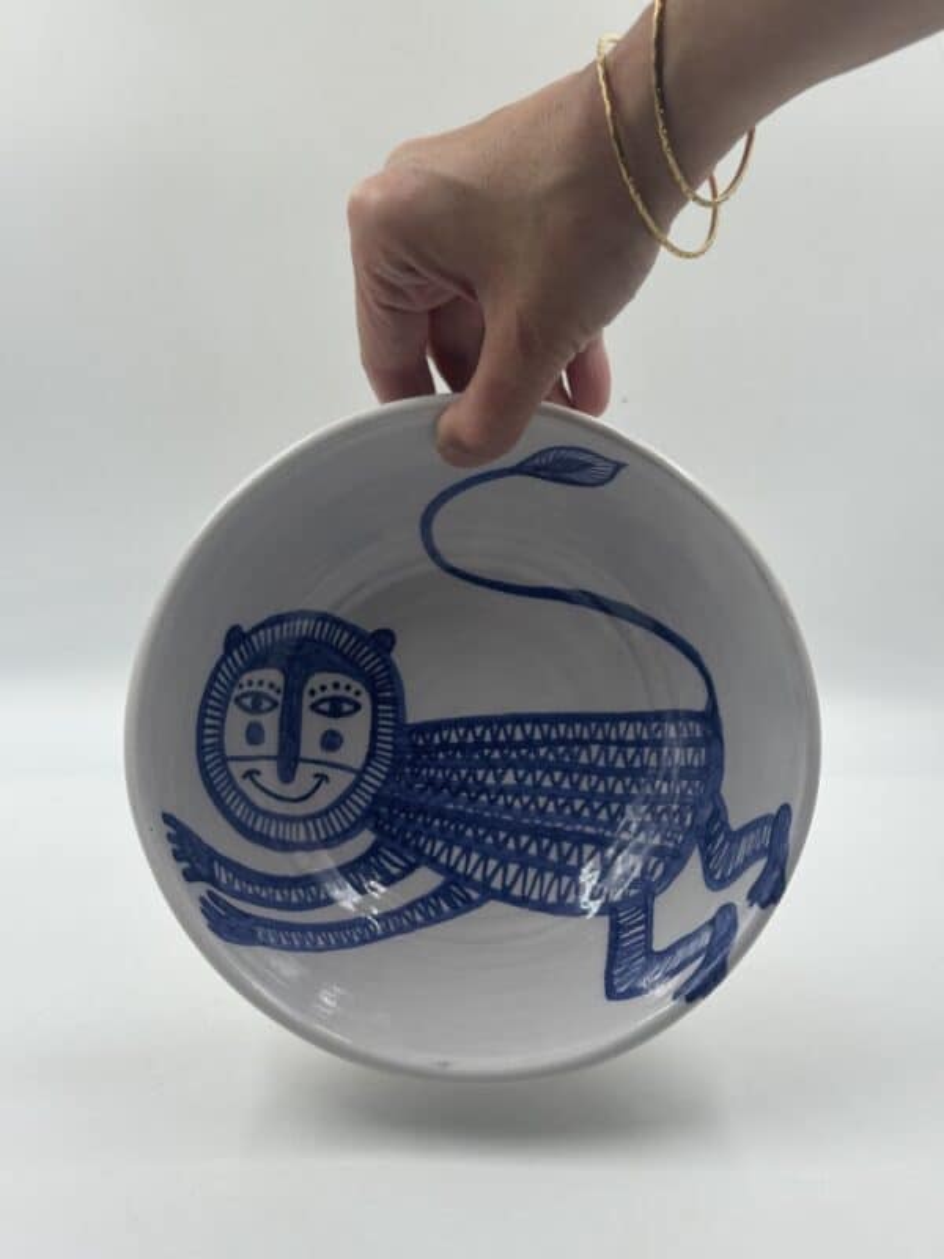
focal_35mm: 48
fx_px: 1745
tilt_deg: -16.5
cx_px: 472
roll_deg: -1.3
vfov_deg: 39.7
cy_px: 630
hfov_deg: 30.3
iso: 64
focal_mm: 6.86
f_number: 1.78
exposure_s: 1/303
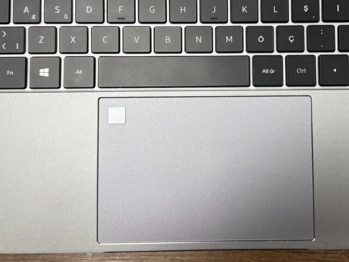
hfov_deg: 41.6
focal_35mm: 45
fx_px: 454
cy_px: 81
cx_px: 227
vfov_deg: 31.8
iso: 200
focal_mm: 6.76
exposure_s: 1/100
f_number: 1.78
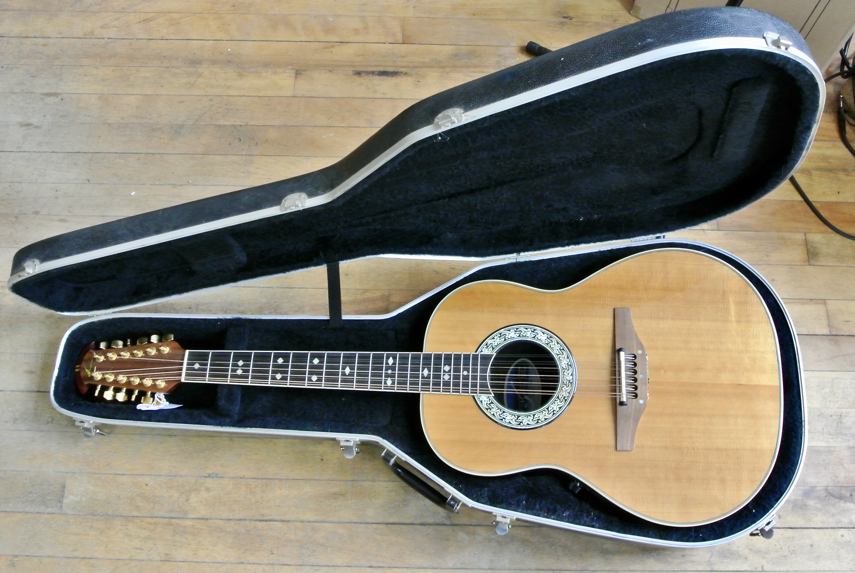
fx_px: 713
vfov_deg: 43.7
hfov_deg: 61.9
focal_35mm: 30
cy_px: 286
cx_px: 428
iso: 800
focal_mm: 11.4
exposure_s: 1/20
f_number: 3.5
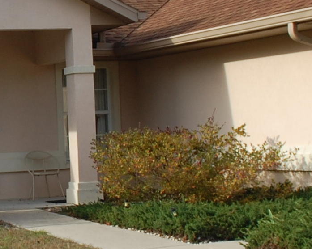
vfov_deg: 14.1
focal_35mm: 109
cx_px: -17
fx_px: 1006
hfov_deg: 17.1
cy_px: 70
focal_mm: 18
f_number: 8
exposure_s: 1/250
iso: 200
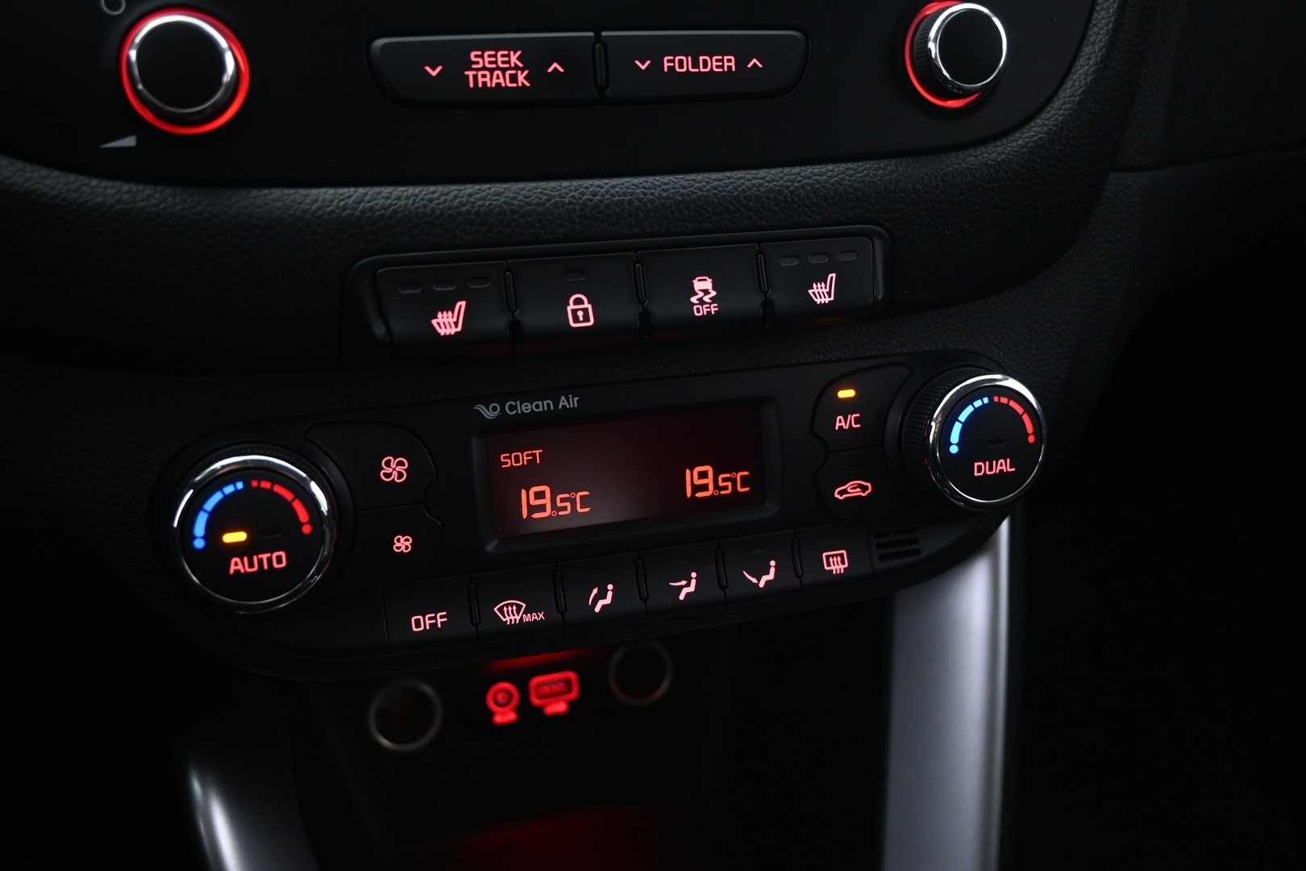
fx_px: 1197
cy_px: 436
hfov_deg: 57.2
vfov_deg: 40.0
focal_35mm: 33
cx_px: 653
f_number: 4
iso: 1000
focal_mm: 22
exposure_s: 1/5
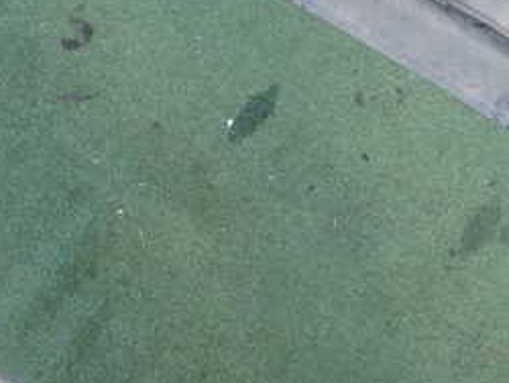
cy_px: 71
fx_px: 1060
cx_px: 440
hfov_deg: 26.3
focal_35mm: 72
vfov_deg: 20.2
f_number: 2.3
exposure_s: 1/125
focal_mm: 5.4
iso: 200
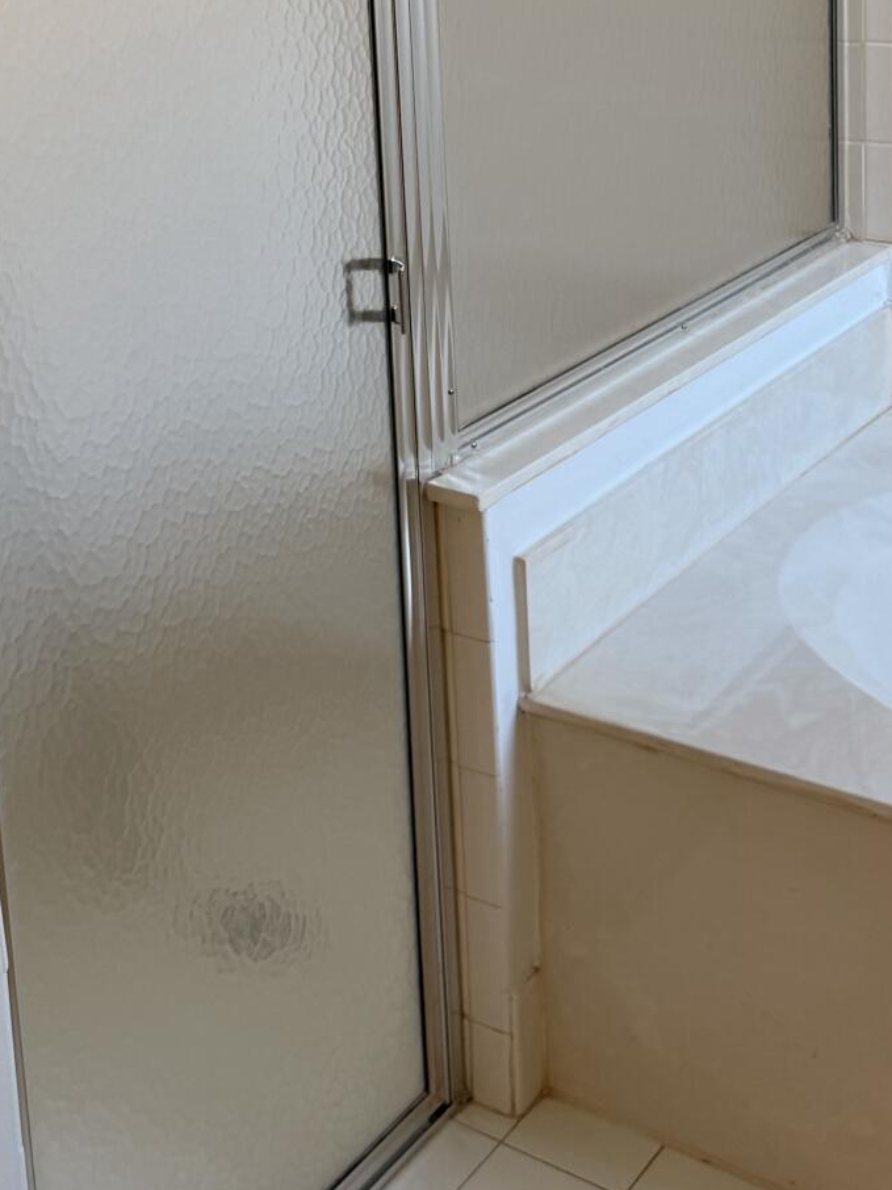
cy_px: 91
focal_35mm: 53
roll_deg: +2.4
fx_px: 1822
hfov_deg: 27.5
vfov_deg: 34.0
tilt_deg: -8.3
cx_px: 445
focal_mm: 6.76
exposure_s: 1/120
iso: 125
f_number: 1.78
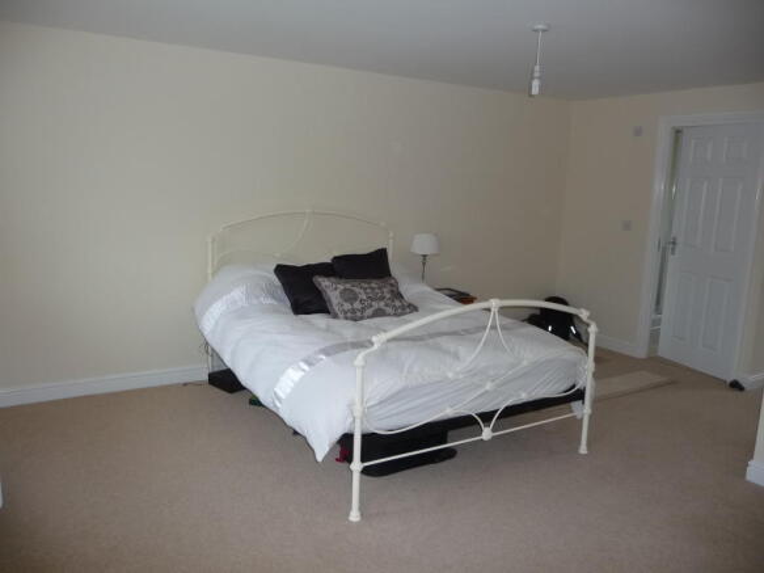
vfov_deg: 49.7
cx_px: 382
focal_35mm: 28
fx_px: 618
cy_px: 286
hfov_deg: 63.5
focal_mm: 4.7
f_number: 3.3
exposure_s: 1/30
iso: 160
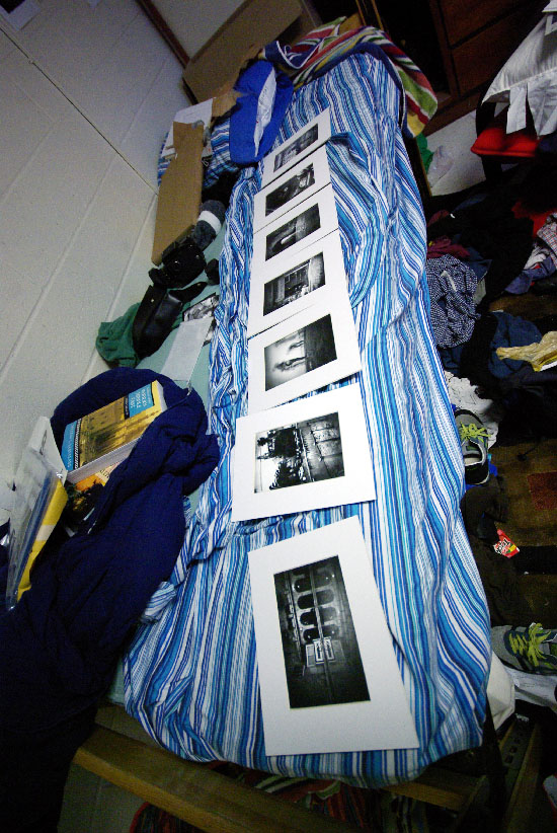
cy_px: 416
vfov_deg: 100.3
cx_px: 278
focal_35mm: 15
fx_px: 347
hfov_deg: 77.5
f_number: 4
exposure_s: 1/80
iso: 800
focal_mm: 10
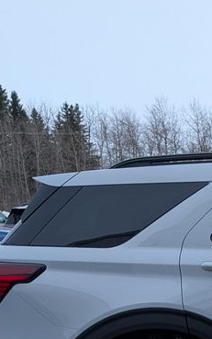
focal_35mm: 88
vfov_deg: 23.0
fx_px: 813
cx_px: 443
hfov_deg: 12.7
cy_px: 300
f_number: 1.68
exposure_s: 1/1312
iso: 23
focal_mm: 6.9
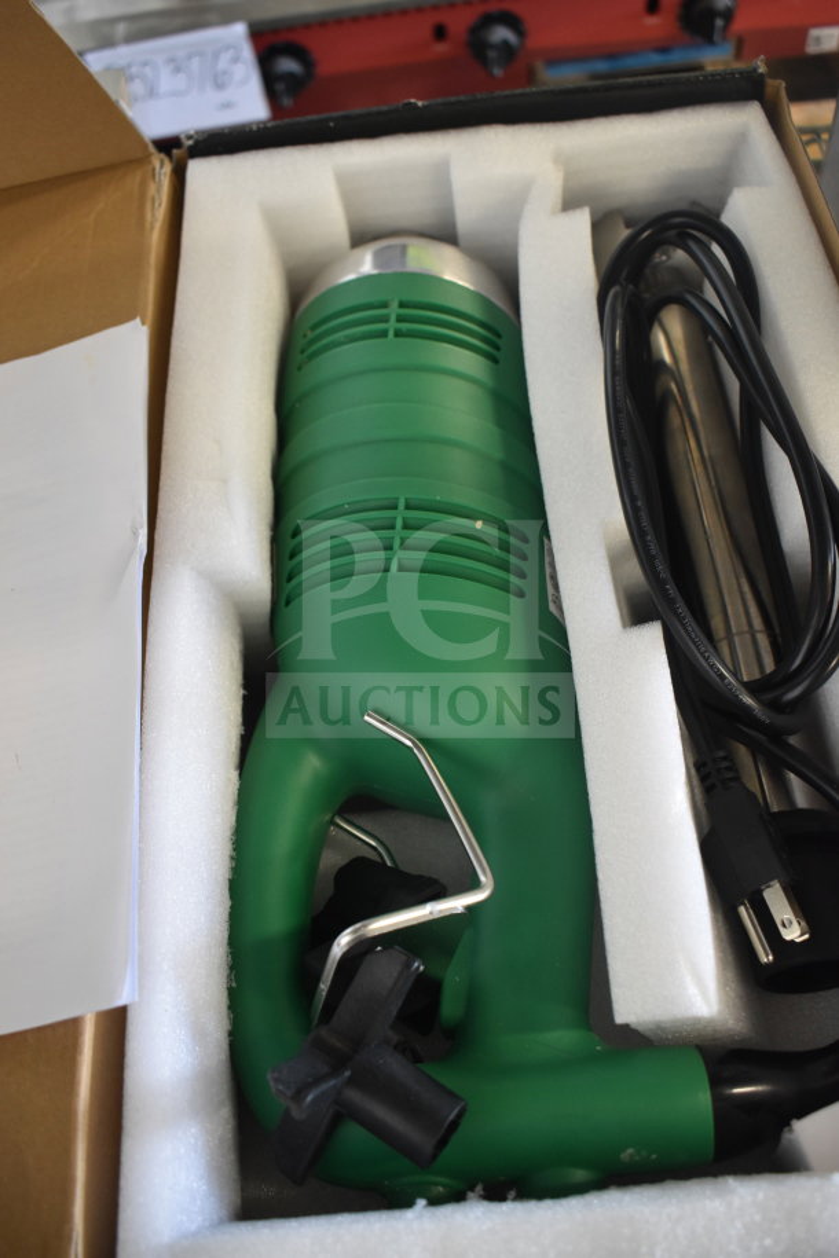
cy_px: 629
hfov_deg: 40.0
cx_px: 420
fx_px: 1154
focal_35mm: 33
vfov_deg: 57.2
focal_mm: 22
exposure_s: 1/40
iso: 1100
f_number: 3.8
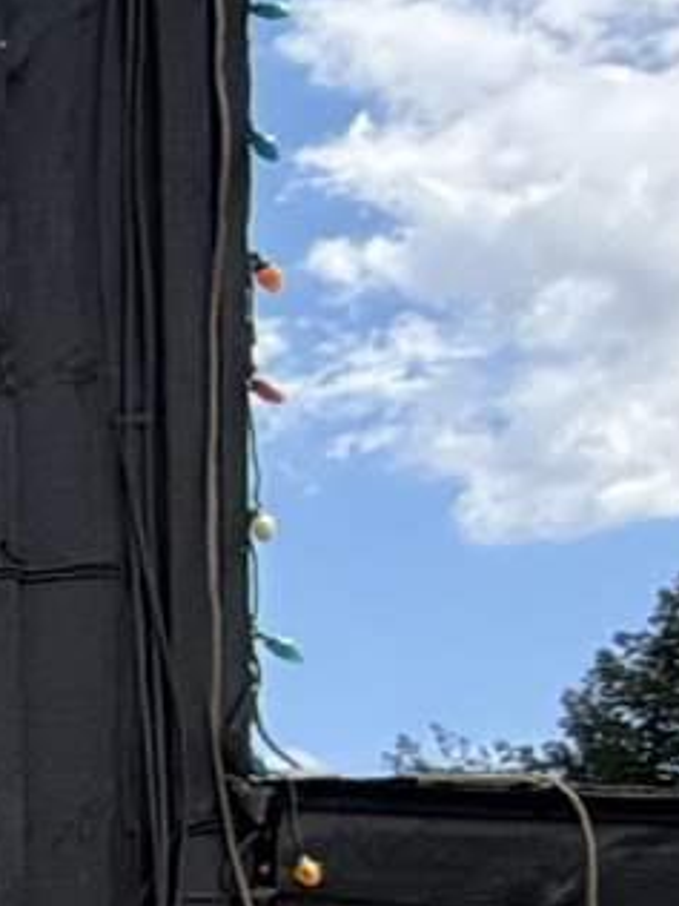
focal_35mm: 136
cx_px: -2859
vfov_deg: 13.6
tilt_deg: -0.6
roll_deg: +1.0
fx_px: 3557
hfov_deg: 6.1
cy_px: 1370
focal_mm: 2.22
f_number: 2.2
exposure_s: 1/770
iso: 25
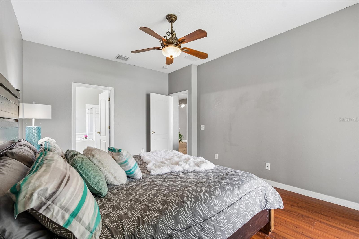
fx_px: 150
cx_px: 180
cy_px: 120
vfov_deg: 77.3
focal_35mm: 15
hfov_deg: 100.4
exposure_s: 1/1.67
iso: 100
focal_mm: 10
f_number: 7.1
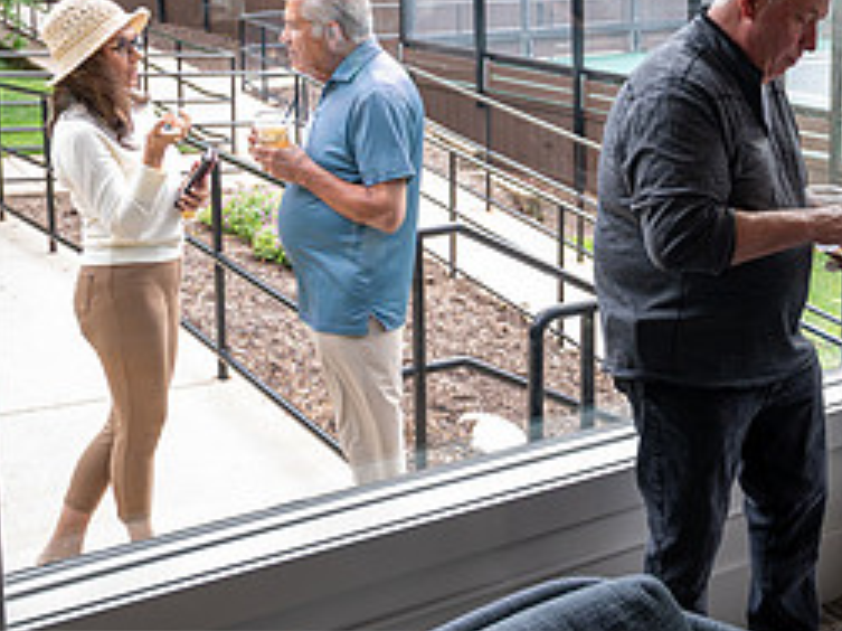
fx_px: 1483
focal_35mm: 61
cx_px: 721
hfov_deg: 30.6
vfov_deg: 23.6
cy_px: 114
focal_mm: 27.5
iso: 640
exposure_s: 1/125
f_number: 4
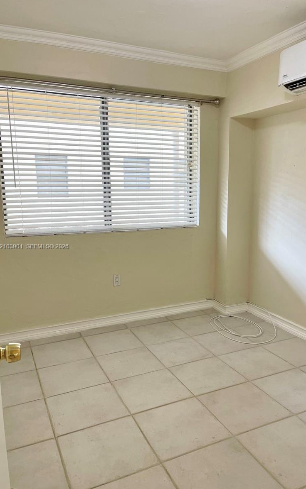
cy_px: 247
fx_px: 360
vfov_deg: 68.4
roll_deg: +0.3
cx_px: 179
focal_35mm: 27
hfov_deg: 45.8
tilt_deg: -11.4
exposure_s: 1/120
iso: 125
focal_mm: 5.1
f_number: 1.6
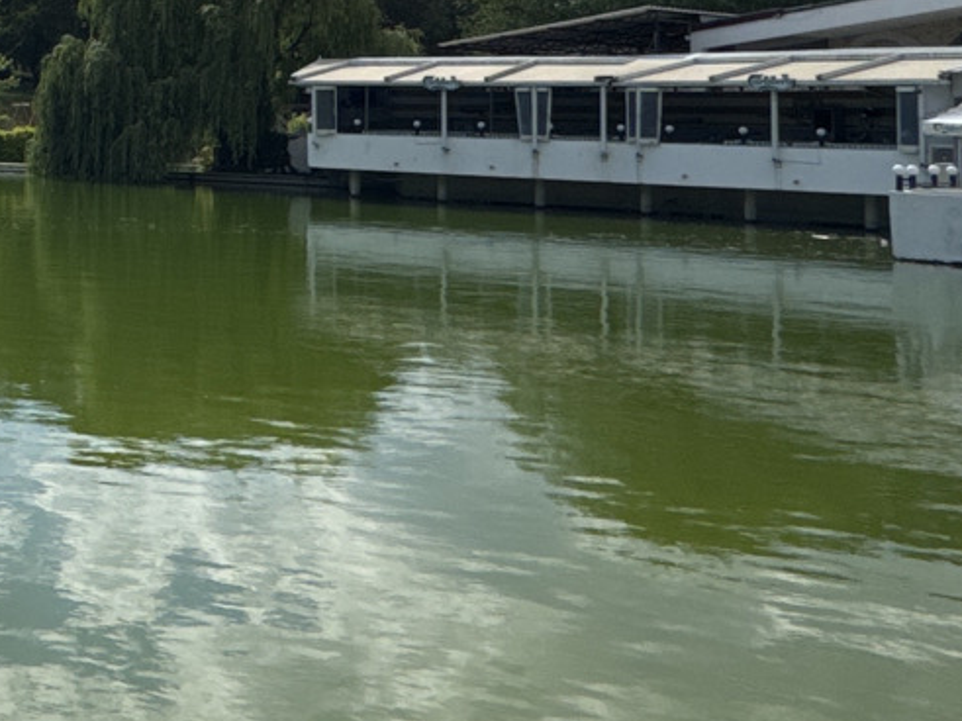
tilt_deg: +3.2
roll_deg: -2.1
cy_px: 25
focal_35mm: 57
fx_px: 1584
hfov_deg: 27.7
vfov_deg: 24.6
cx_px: -310
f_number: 2.2
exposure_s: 1/3906
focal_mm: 2.22
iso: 40
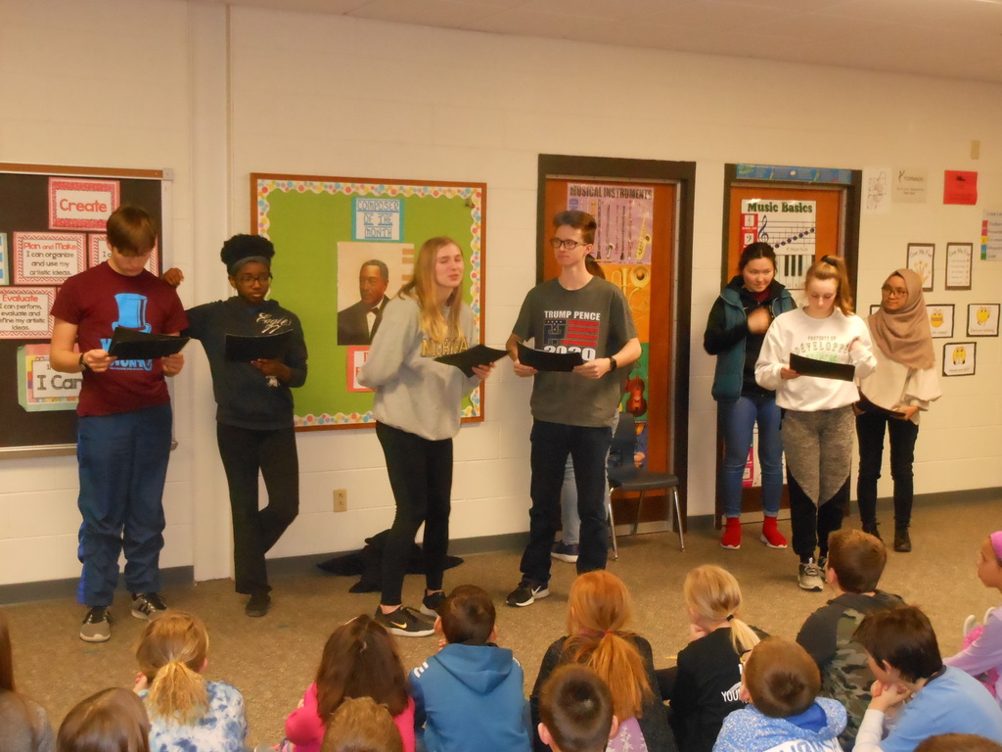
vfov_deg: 32.2
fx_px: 1303
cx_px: 501
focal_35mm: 45
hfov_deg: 42.1
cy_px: 376
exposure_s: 1/30
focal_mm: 8.1
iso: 640
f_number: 4.6
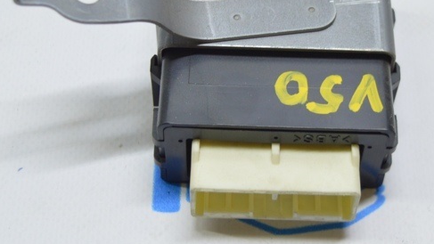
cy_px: 86
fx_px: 1025
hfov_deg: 23.9
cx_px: 213
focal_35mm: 89
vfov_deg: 13.6
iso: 400
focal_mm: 27
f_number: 4
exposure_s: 1/50
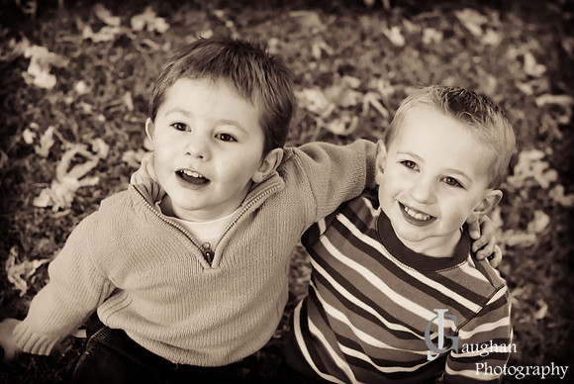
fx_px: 1197
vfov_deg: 18.2
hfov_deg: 27.0
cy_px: 192
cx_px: 287
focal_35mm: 75
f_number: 2.8
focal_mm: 50
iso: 400
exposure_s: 1/80
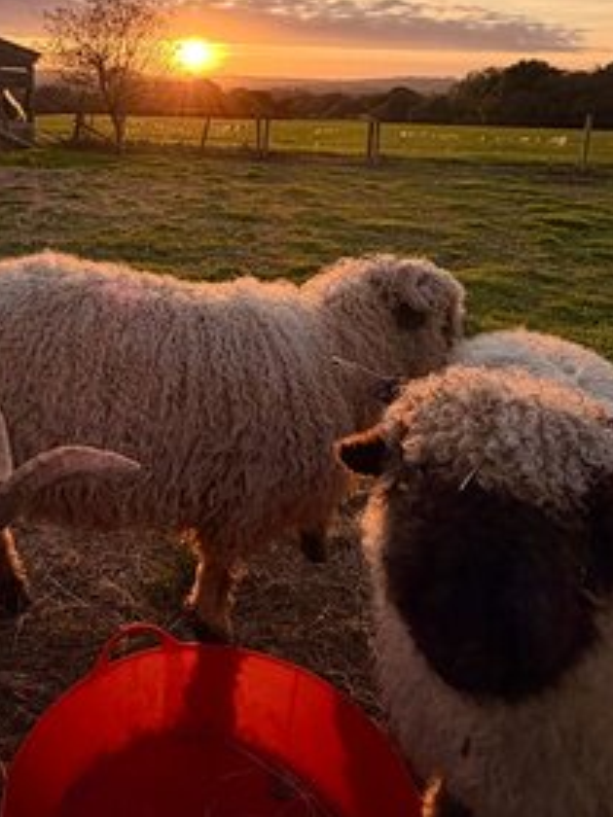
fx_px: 756
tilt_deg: -6.1
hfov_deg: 42.8
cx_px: 155
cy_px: 193
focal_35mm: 32
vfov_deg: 53.9
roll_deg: -3.2
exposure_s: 1/502
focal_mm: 2.22
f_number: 2.2
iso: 50
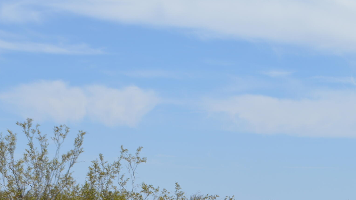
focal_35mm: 135
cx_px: 307
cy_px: 181
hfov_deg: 15.7
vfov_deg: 9.0
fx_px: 1274
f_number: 9
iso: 100
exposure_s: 1/320
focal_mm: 44
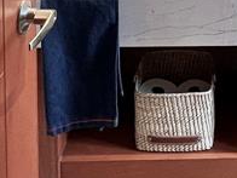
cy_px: -178
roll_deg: -0.3
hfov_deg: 27.9
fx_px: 466
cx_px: 193
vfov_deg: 16.5
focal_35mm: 68
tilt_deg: -2.5
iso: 160
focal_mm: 1.57
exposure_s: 1/60
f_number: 1.8
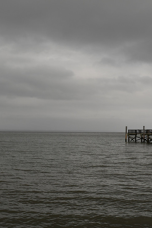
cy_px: 114
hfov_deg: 26.6
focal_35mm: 50
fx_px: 317
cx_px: 117
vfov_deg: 39.6
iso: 200
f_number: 11
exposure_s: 1/500
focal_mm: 22
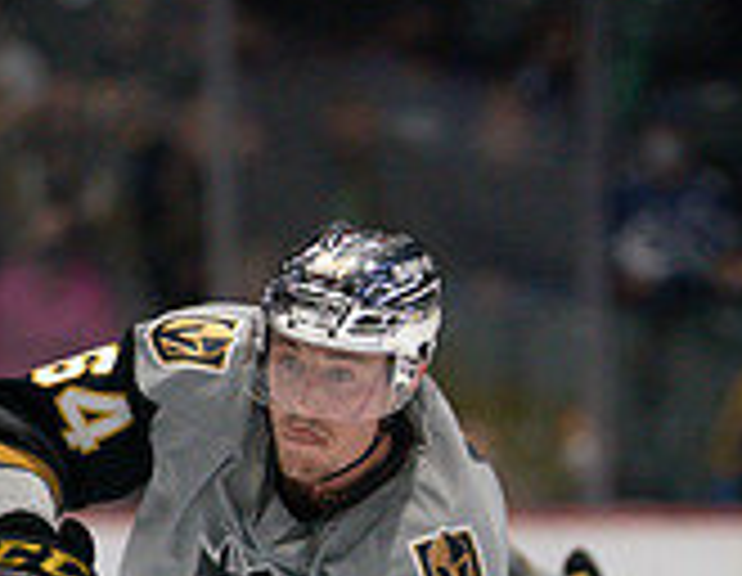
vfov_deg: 1.8
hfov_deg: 2.4
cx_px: 355
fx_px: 17970
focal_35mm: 828
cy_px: 741
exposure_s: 1/1250
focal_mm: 187
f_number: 2.8
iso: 2000
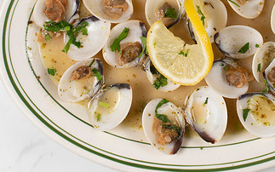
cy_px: 20
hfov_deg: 18.2
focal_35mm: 114
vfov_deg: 11.4
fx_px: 855
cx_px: 188
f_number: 14
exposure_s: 1/250
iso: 200
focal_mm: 50
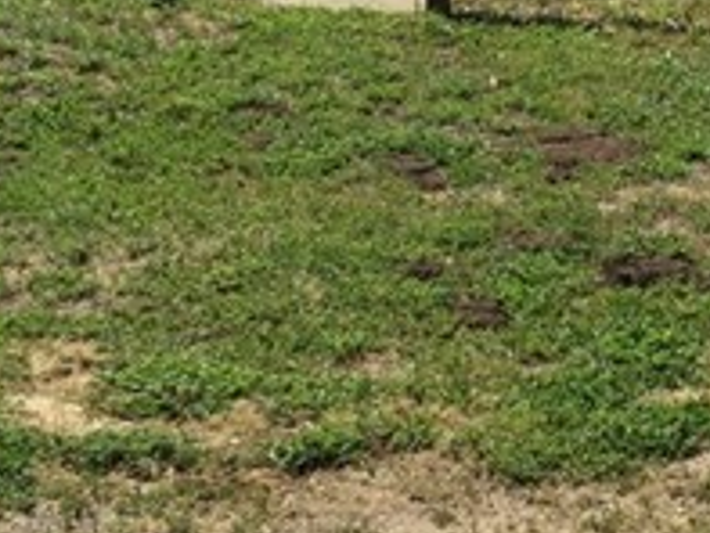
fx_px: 1929
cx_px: 696
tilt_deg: -9.9
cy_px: -79
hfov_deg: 20.3
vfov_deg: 15.3
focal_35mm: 94
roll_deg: -0.5
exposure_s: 1/1980
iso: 32
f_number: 2.2
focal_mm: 4.15
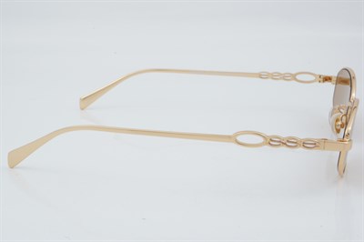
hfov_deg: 27.0
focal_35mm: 75
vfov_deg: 18.2
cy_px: 121
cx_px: 182
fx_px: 758
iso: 100
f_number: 29
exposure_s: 1/3
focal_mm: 50
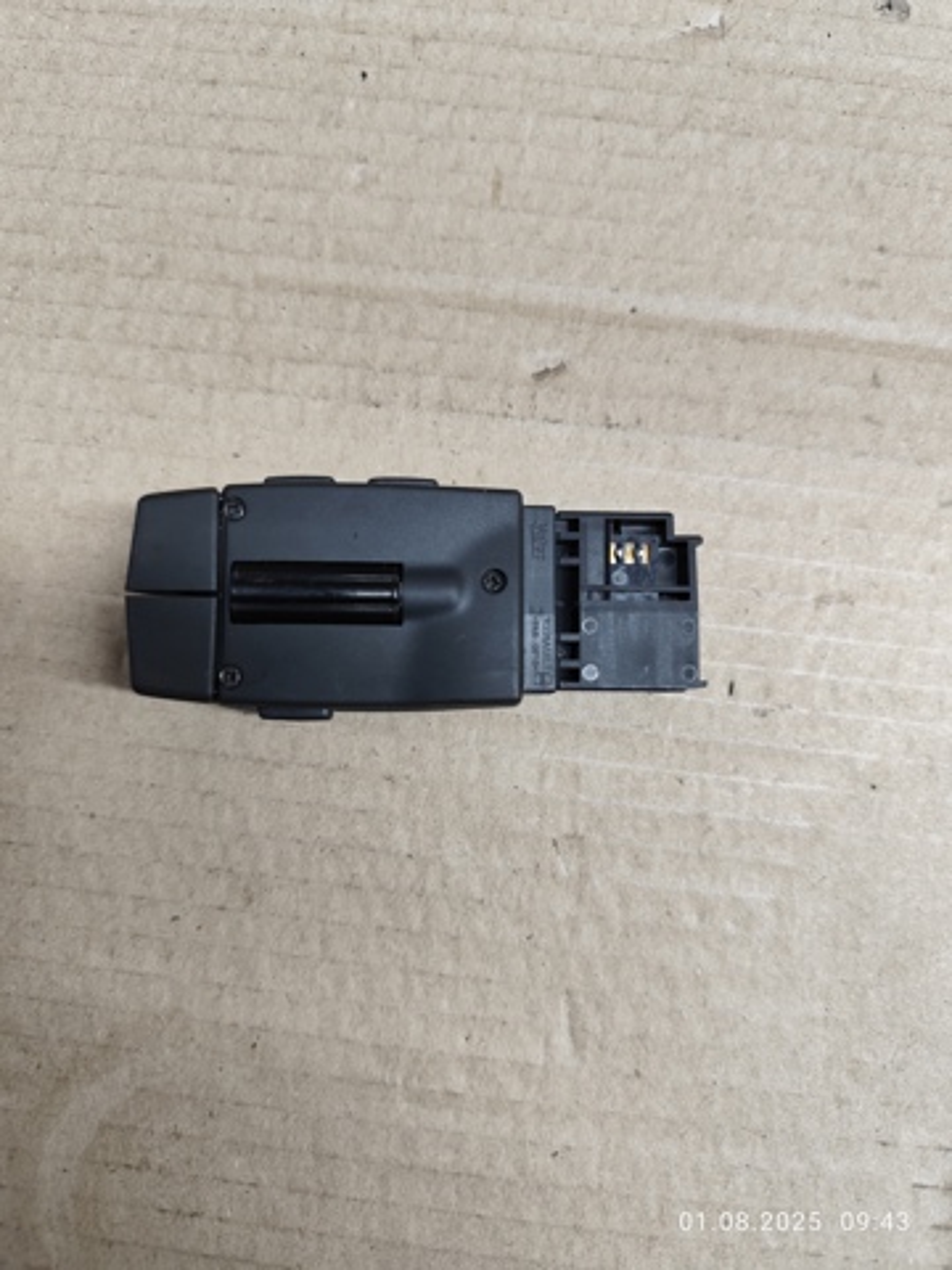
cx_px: 476
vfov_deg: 73.9
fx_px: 843
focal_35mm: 23
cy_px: 635
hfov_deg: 58.9
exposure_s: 1/100
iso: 320
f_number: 1.65
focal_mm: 6.19
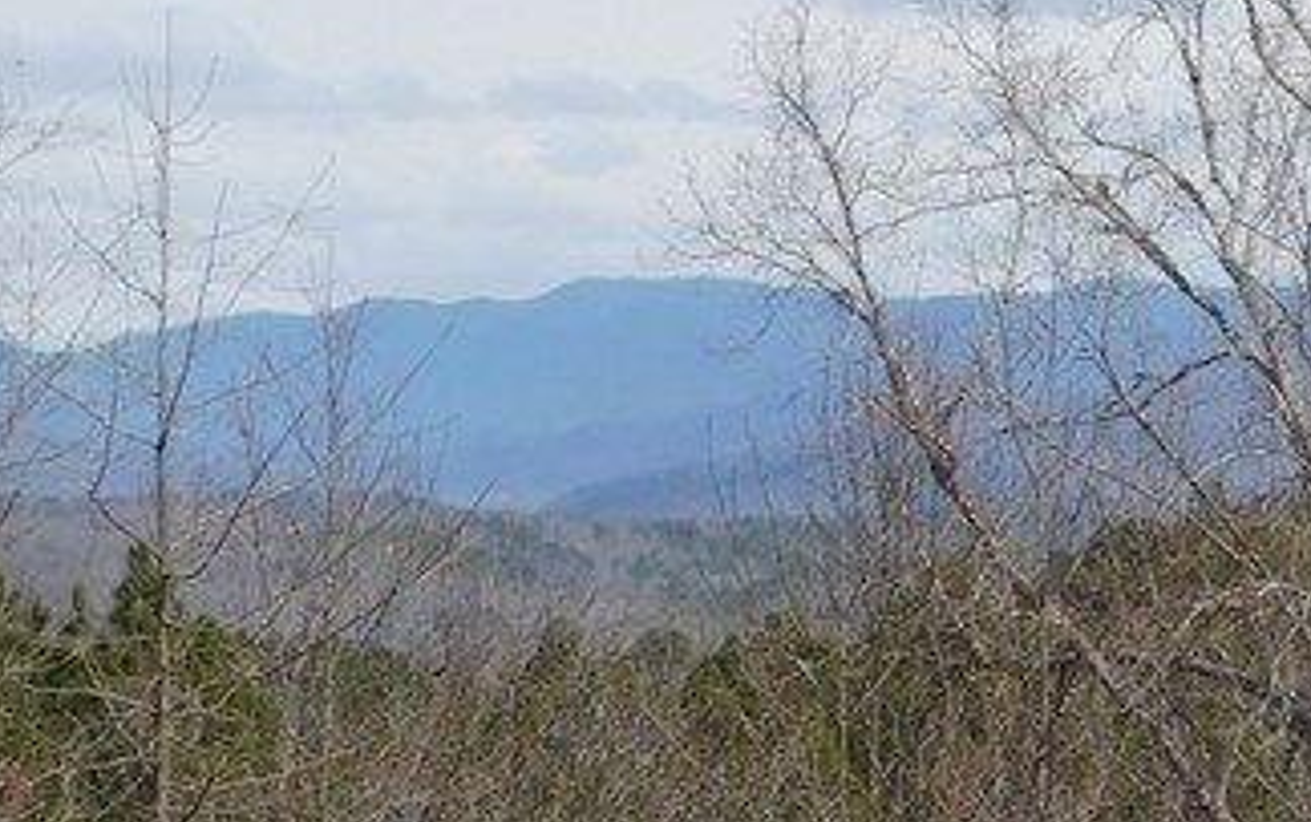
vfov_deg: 4.9
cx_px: 1667
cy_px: 344
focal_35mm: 268
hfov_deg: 7.7
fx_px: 9582
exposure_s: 1/1000
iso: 125
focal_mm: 14.2
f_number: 4.4
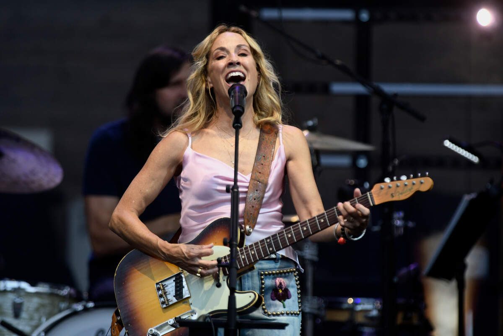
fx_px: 8383
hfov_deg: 3.4
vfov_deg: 2.3
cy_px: 168
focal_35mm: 600
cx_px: 252
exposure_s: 1/1250
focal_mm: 400
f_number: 3.2
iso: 800
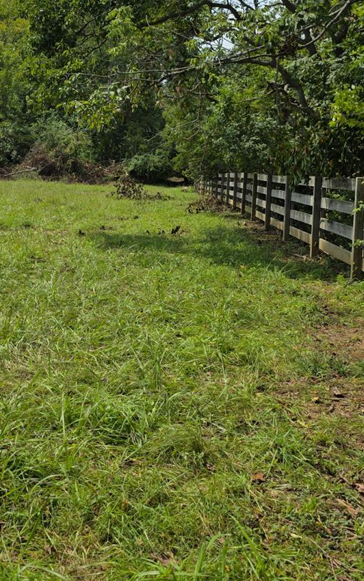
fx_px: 682
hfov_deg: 29.0
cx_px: 59
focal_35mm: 43
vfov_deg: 45.7
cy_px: 209
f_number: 1.7
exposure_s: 1/5958
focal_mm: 6.3
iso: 80
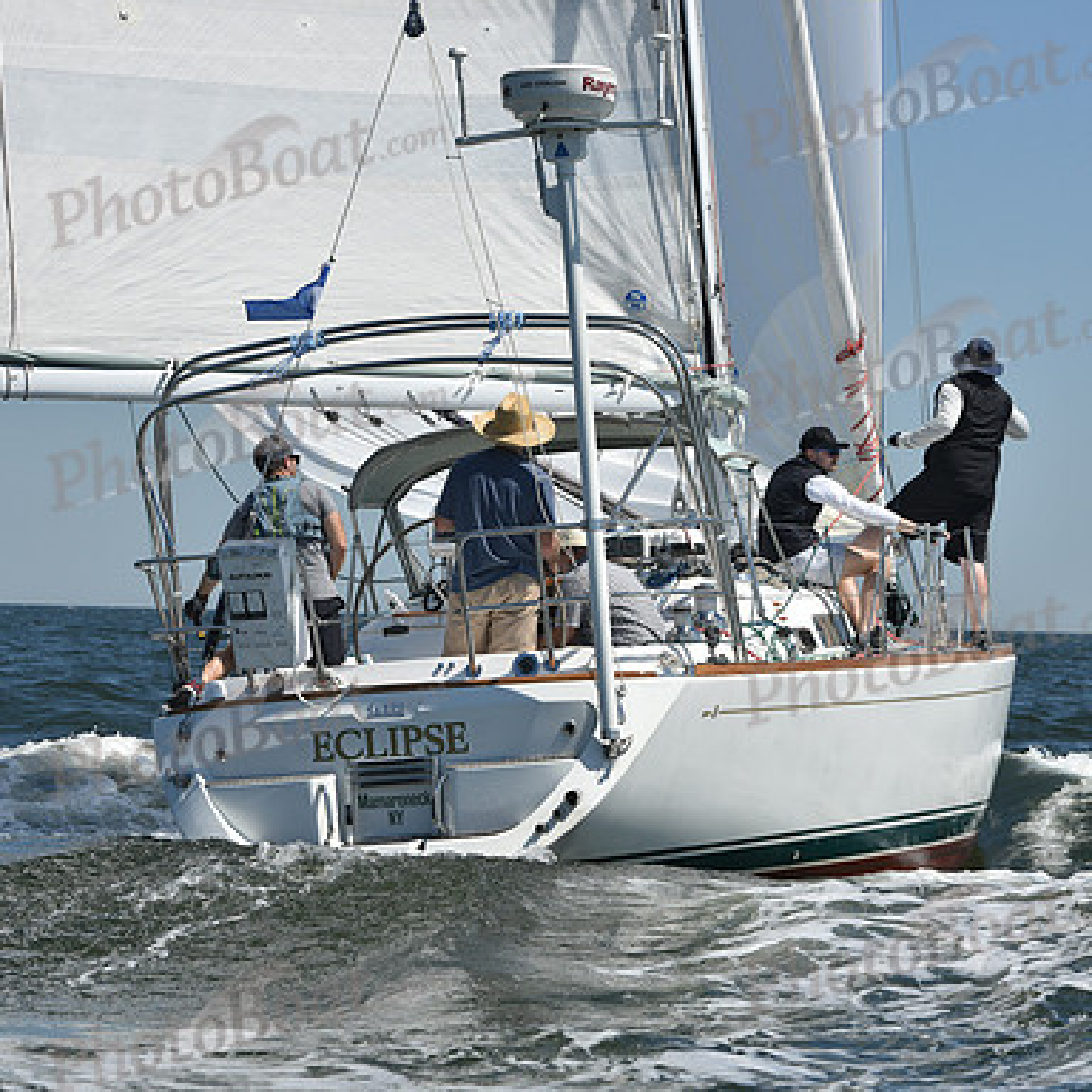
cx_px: 597
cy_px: 545
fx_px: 4675
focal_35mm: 131
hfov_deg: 13.3
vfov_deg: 13.3
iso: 250
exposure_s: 1/1250
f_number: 9
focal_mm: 102
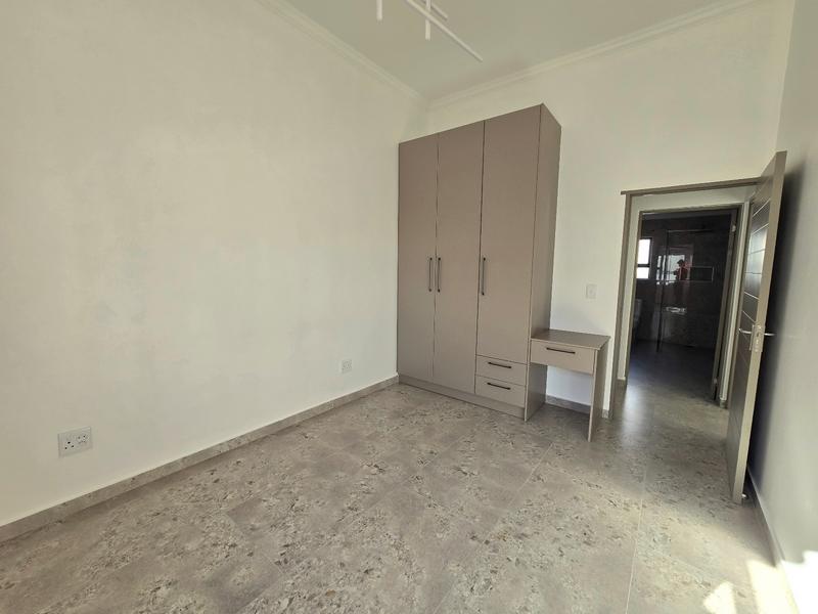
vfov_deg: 89.9
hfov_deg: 106.2
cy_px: 307
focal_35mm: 13
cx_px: 409
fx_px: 307
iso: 50
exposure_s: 1/217
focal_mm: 2.2
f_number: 2.2
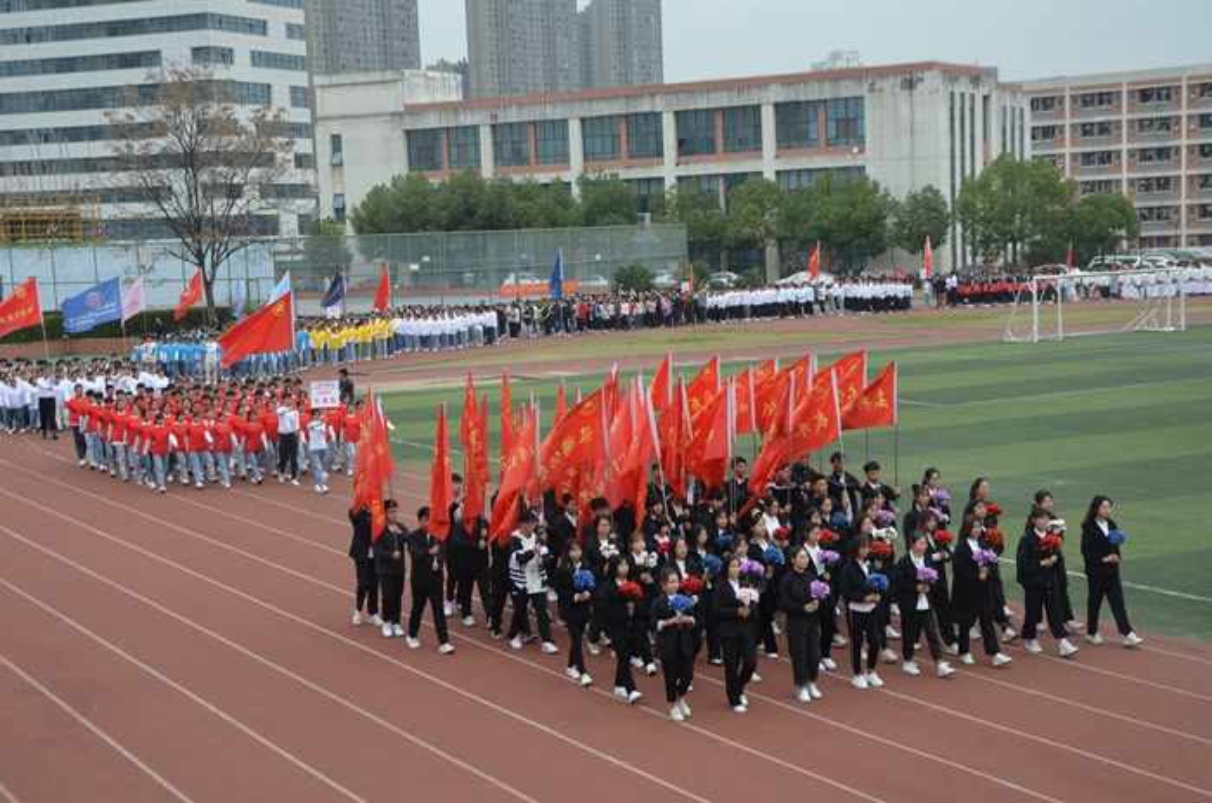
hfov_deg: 35.1
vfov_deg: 23.7
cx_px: 606
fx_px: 1915
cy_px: 402
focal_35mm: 57
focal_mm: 38
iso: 200
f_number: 8
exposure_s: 1/250
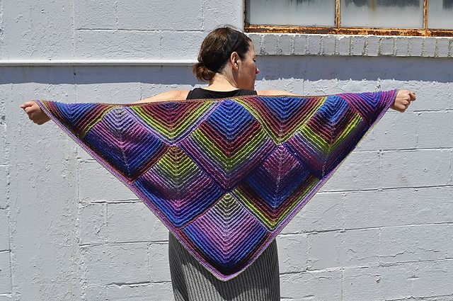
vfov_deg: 31.8
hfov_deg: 46.5
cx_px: 226
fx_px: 528
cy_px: 150
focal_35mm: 42
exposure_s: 1/400
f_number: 10
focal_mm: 28
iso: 200
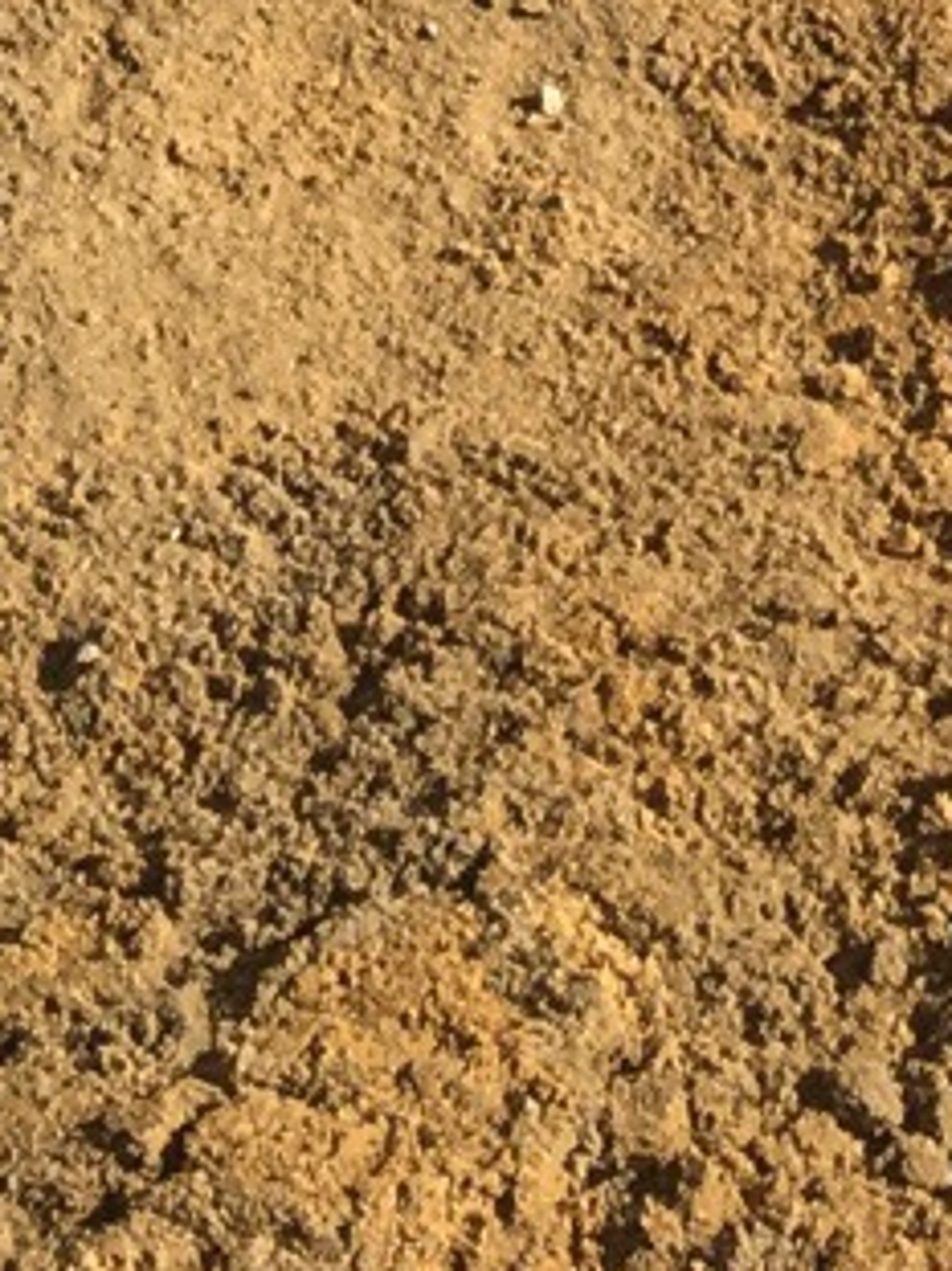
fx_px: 7009
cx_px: 409
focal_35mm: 191
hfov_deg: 7.8
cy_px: -2722
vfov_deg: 8.4
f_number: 2.2
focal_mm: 4.15
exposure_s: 1/1832
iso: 25
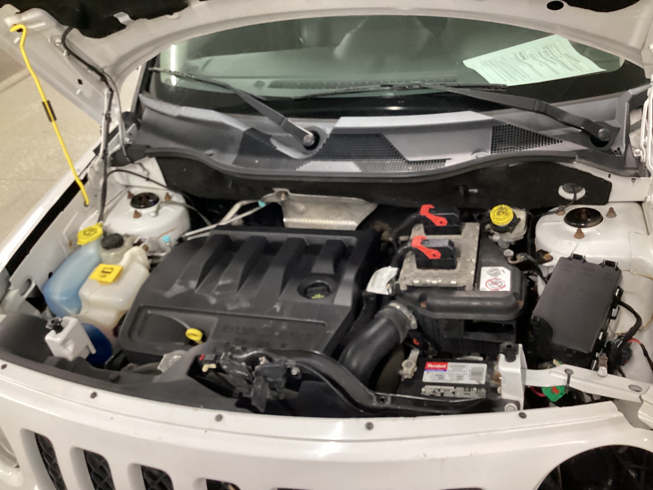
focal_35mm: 31
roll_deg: +8.0
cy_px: 245
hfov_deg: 58.4
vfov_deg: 45.4
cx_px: 326
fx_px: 585
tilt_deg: -36.8
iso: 320
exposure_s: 1/33
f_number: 2.4
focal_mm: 3.3
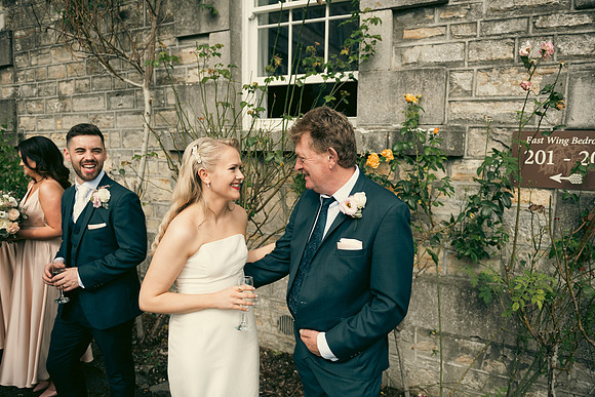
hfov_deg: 73.7
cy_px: 198
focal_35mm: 24
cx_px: 298
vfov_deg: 53.2
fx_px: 397
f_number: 3.5
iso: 125
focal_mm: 24
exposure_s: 1/1250
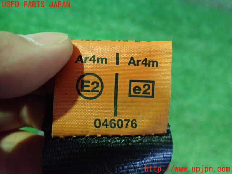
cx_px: 116
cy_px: 87
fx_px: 201
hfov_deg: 60.0
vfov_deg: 46.8
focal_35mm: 30
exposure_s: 1/30
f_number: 2.3
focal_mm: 5.4
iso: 1000
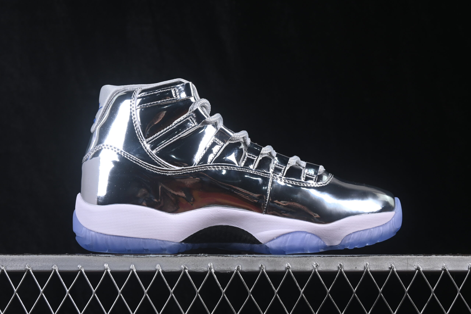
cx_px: 236
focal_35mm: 75
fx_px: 981
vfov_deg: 18.2
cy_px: 157
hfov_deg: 27.0
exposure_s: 1/80
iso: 160
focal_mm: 50
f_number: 8
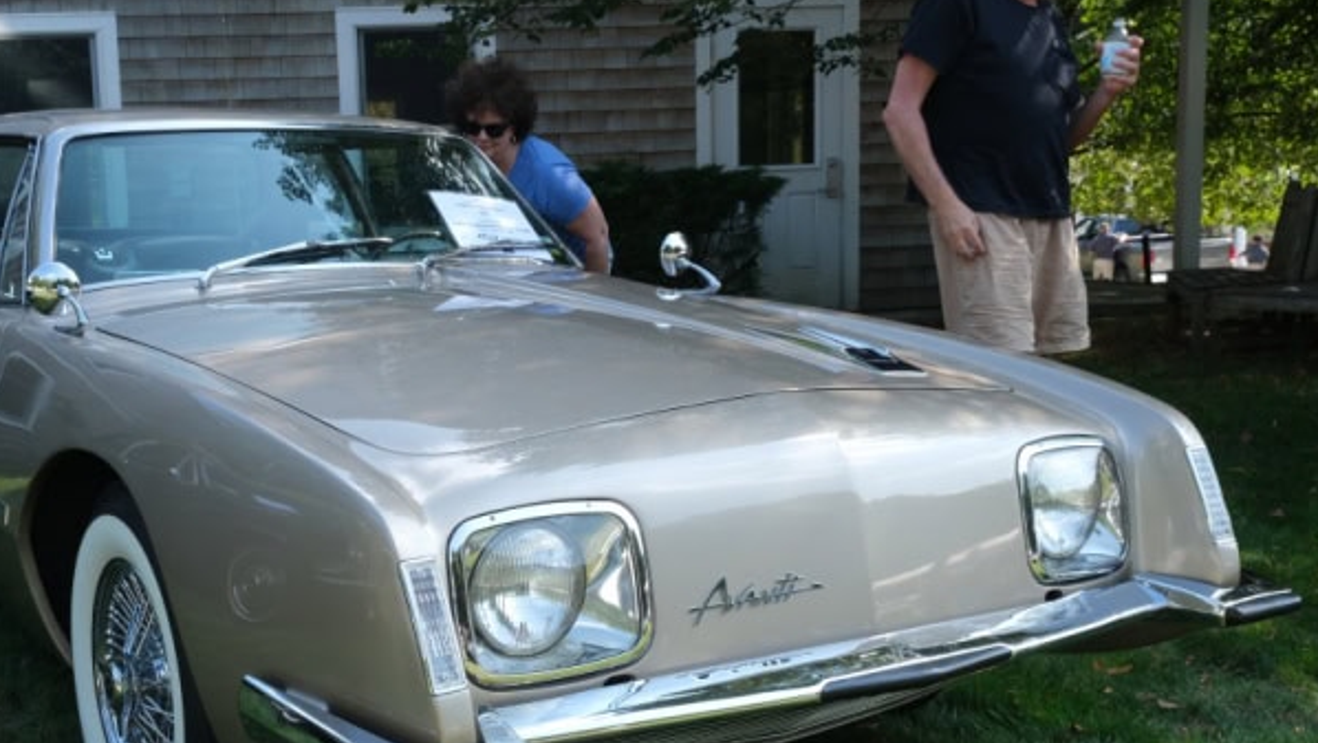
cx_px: 445
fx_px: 1468
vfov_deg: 28.3
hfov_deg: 47.6
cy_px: 469
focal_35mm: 42
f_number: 9
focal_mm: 20.2
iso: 200
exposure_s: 1/60
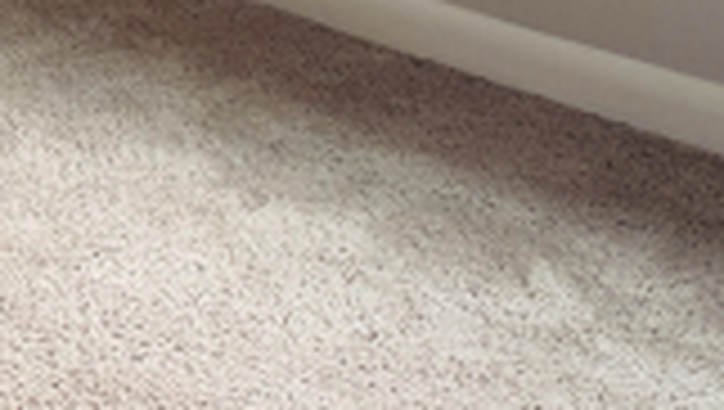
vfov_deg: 9.8
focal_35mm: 108
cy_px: -608
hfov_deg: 18.3
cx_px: -250
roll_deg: +0.2
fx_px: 2076
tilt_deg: -1.8
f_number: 1.78
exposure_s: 1/122
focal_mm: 6.76
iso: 200
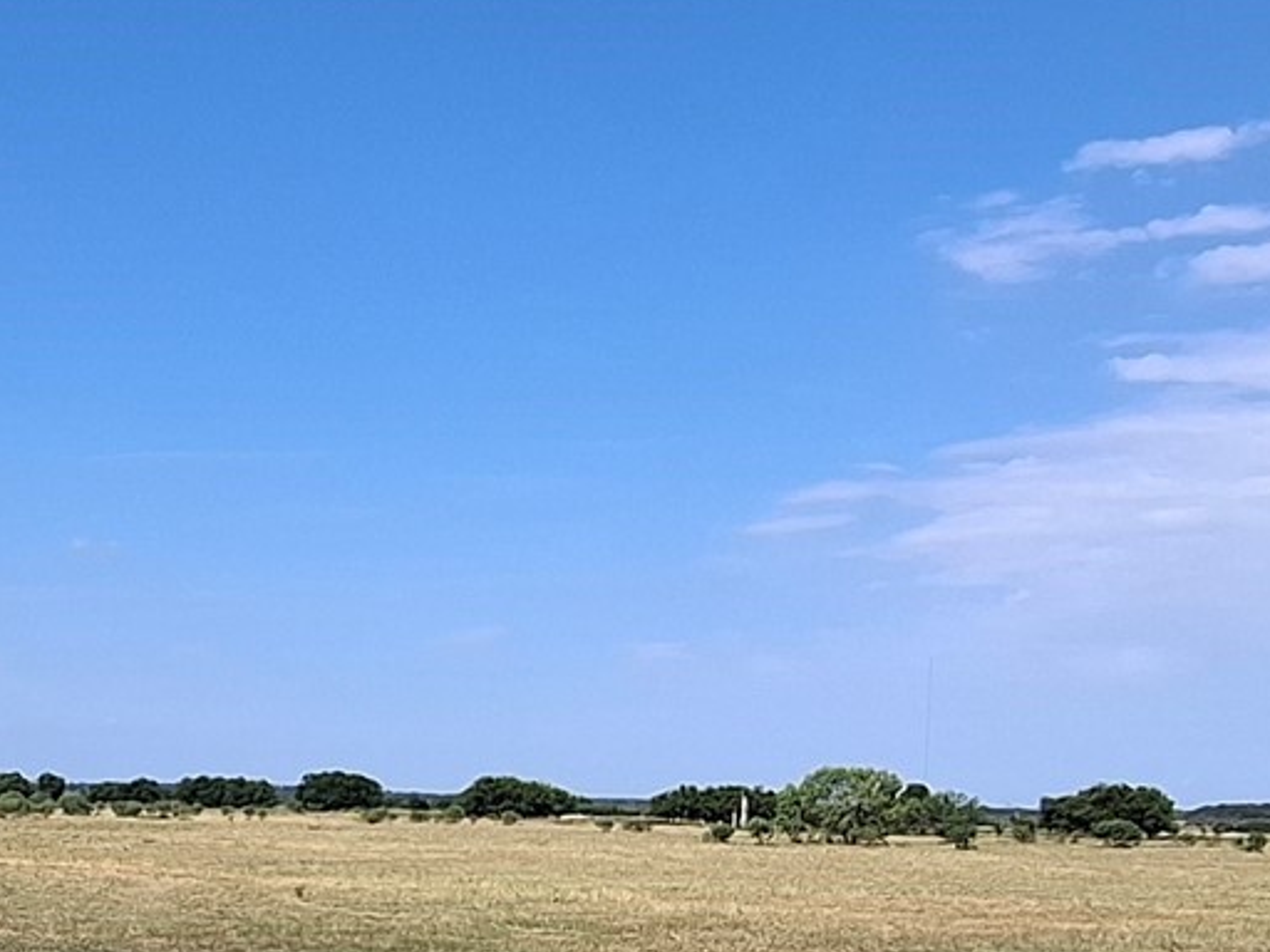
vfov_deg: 26.5
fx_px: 1908
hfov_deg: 33.8
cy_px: 954
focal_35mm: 52
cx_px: 17
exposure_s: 1/837
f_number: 2.2
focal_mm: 1.74
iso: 40
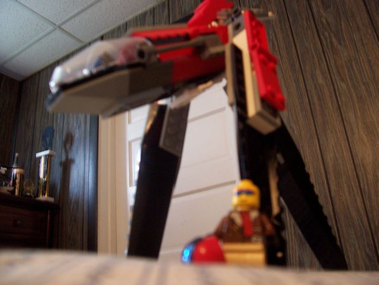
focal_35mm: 34
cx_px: 190
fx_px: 372
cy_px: 142
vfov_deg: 41.8
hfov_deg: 54.0
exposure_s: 1/8
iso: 160
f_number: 2.7
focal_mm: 5.6
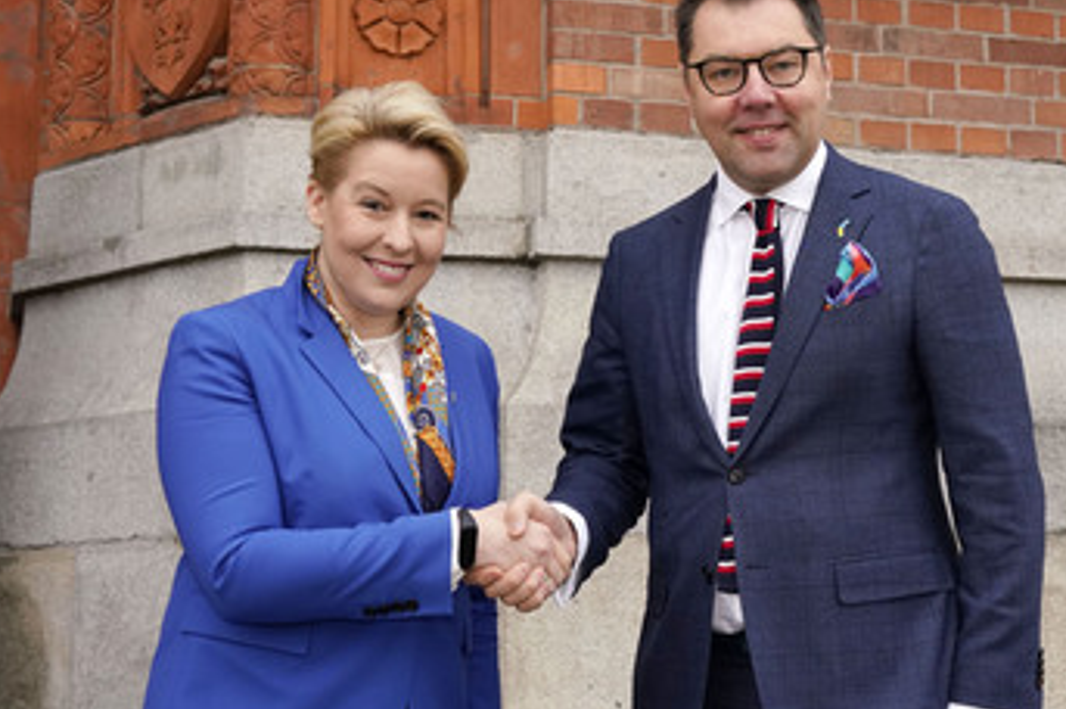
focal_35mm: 50
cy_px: 392
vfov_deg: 26.9
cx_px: 601
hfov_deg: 39.6
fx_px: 1479
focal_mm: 38
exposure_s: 1/400
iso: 1600
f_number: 6.3
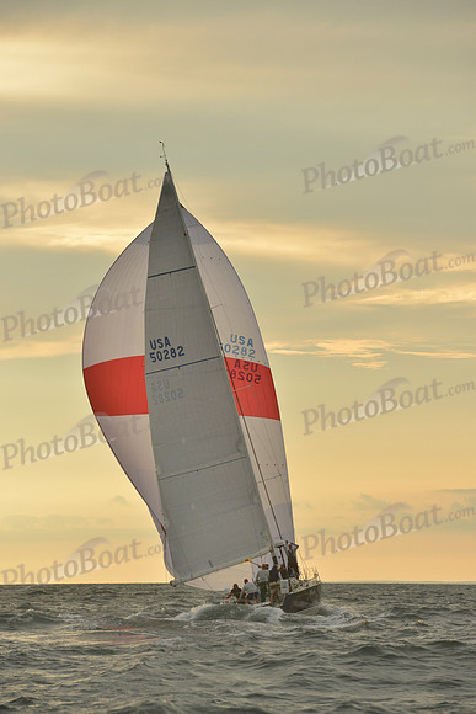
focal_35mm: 145
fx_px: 2874
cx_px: 238
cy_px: 357
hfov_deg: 9.5
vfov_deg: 14.2
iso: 400
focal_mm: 145
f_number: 8
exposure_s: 1/640
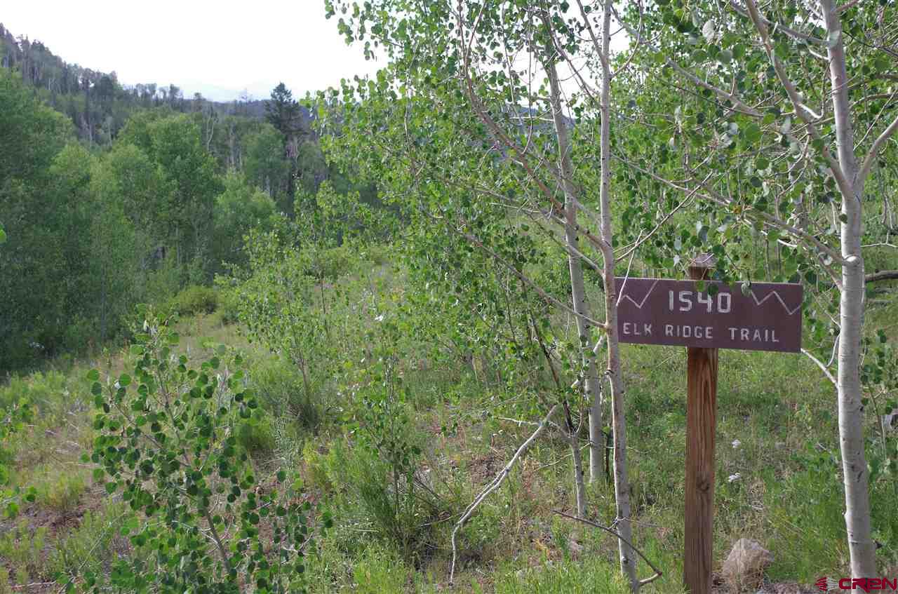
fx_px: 971
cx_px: 449
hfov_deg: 49.7
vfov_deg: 34.0
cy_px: 297
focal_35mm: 39
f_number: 5
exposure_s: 1/500
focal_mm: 26.25
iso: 400
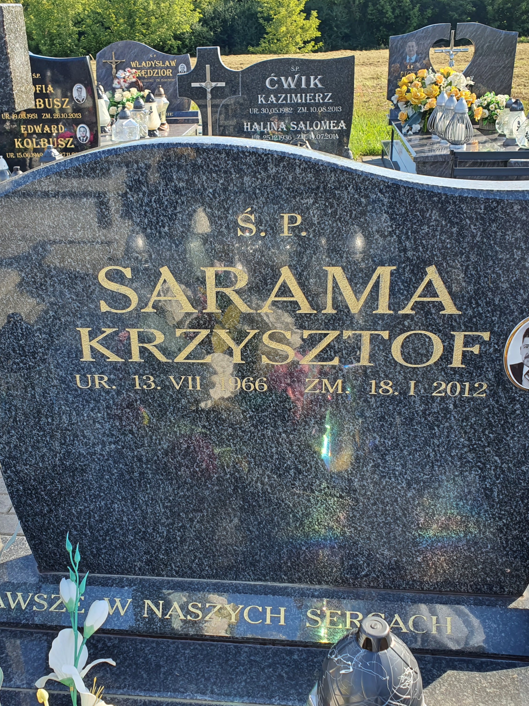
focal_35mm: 35
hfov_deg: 40.6
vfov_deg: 52.6
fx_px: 713
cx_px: 228
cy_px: 351
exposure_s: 1/323
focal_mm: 4.3
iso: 50
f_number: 2.4
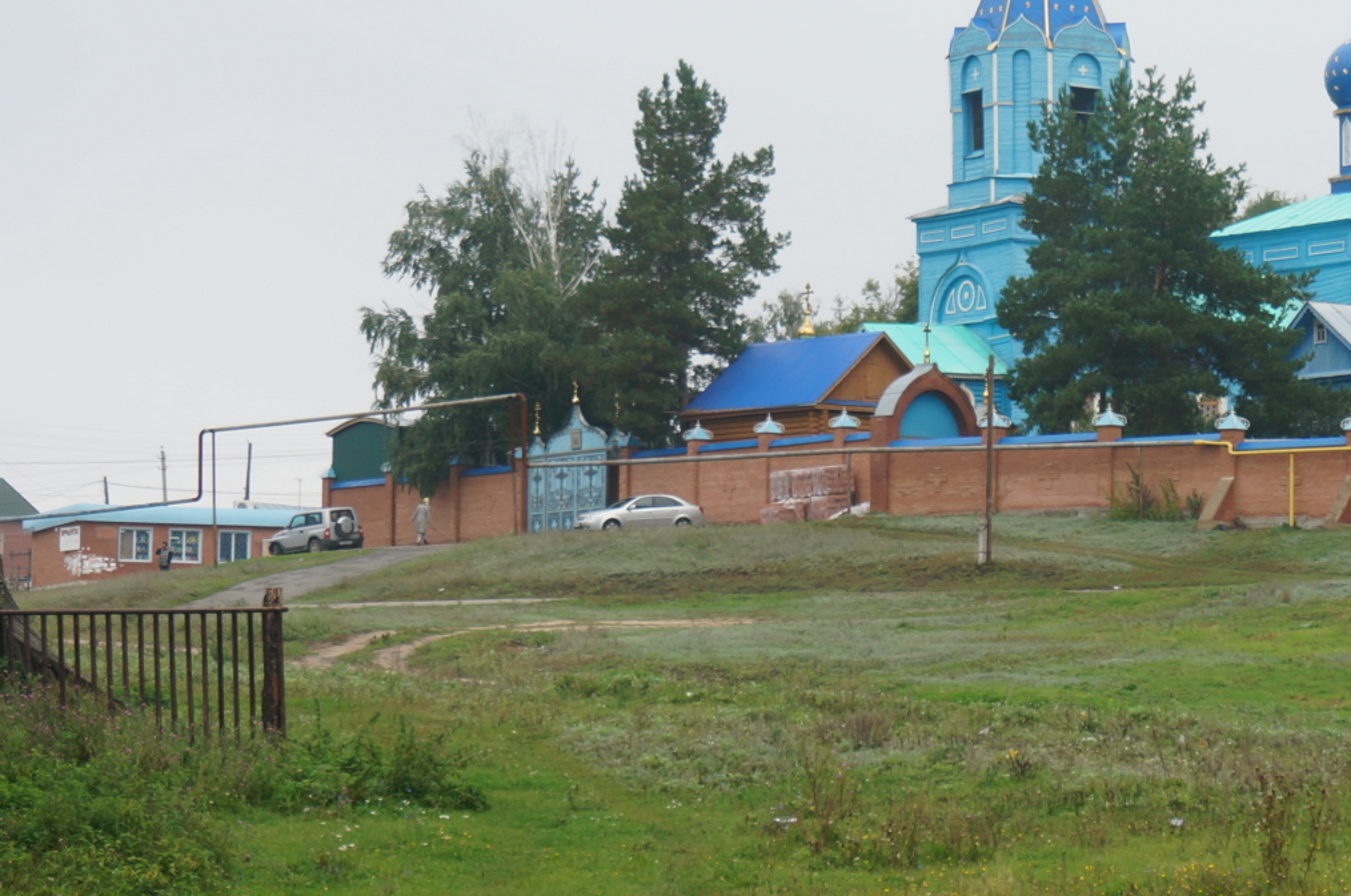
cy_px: 107
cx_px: 1202
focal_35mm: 148
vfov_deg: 9.2
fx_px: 5546
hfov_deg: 13.8
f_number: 8
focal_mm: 50
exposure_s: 1/100
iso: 100
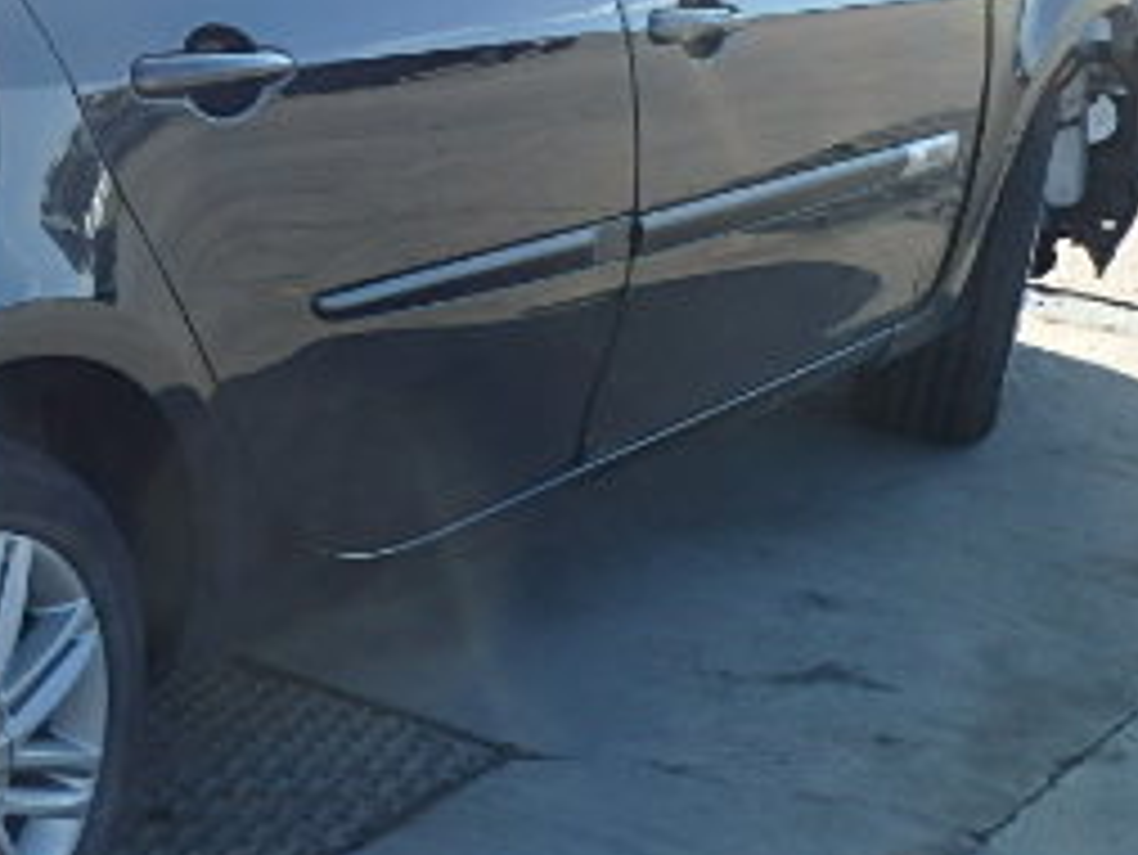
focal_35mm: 86
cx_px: -139
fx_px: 2829
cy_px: 202
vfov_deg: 17.1
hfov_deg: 21.5
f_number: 4.9
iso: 125
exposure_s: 1/160
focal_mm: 6
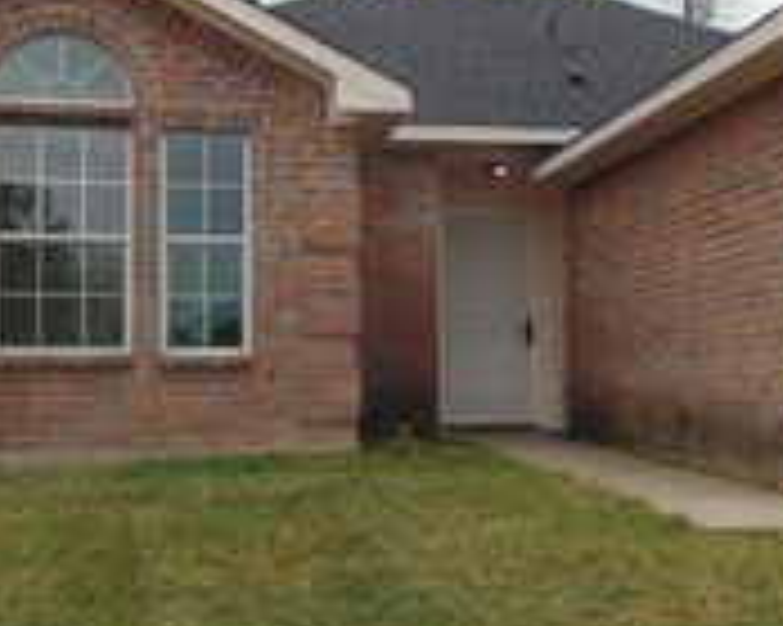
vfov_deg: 21.8
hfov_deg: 26.4
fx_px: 1621
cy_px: 349
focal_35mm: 70
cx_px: 680
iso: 80
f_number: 7.7
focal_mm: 4.5
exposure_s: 1/200
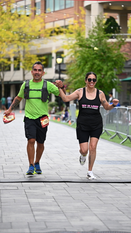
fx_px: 674
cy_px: 116
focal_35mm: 109
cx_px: 73
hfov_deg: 11.1
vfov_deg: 19.6
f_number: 2.8
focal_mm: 103
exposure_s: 1/5000
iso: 1600
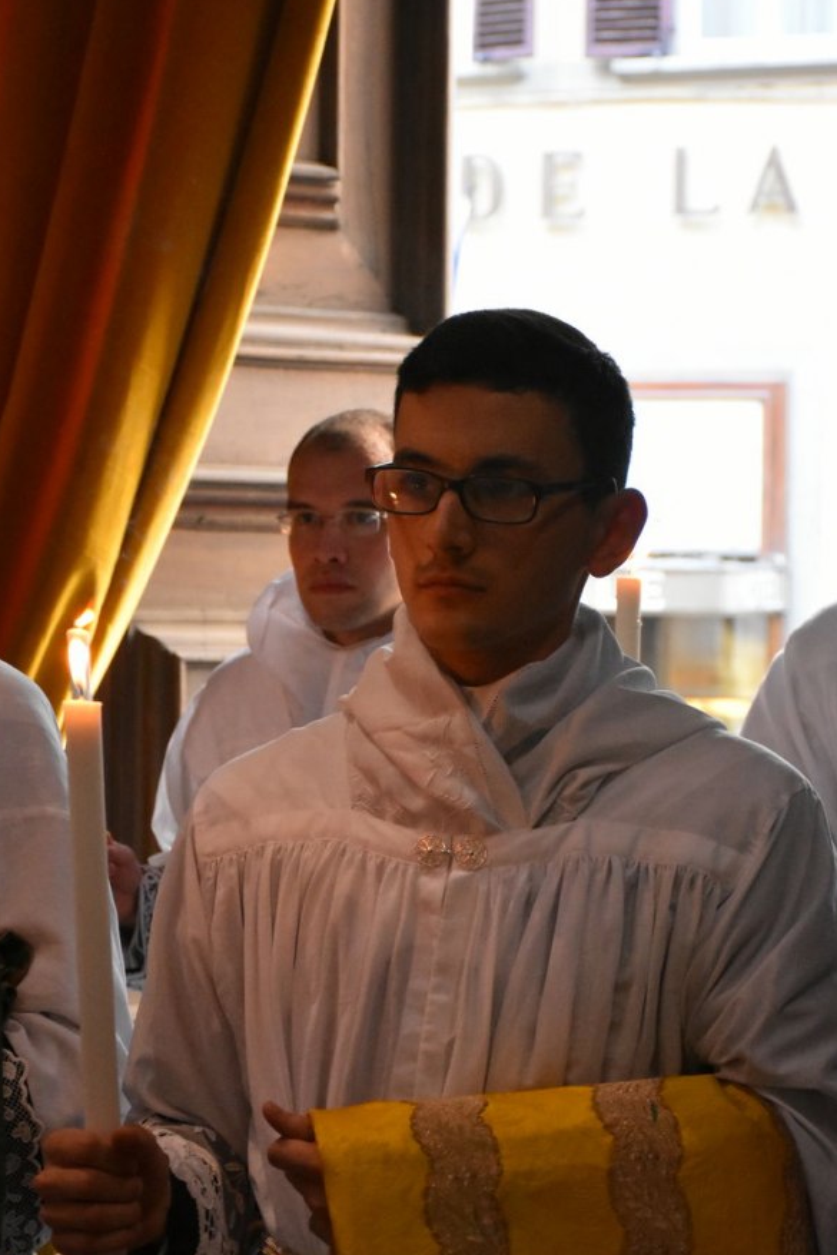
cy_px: 711
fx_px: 3346
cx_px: 452
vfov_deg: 21.2
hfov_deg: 14.3
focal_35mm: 96
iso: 4000
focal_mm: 52
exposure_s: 1/200
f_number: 7.1
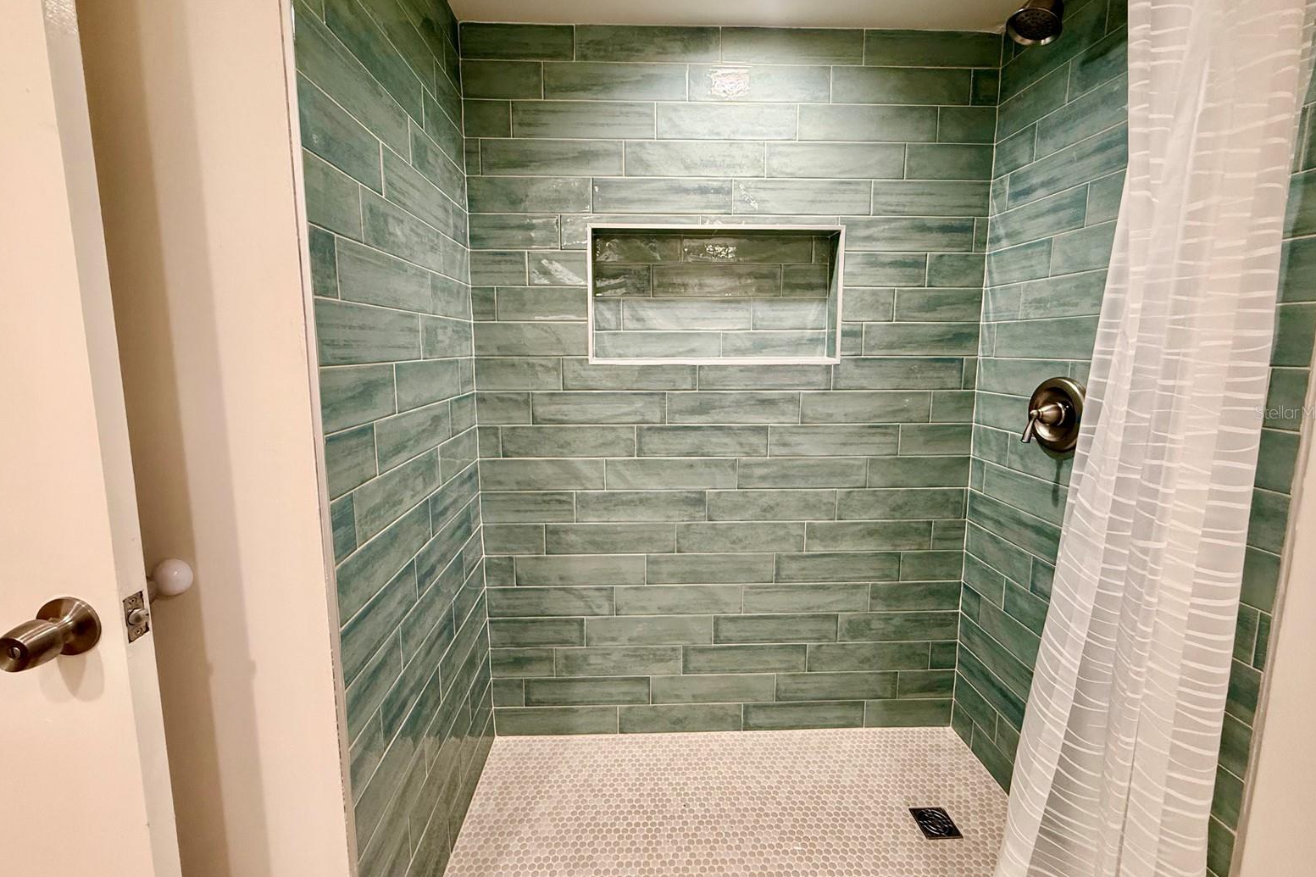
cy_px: 412
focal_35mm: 15
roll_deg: -0.2
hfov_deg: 100.4
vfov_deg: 77.2
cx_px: 657
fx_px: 548
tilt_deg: -7.1
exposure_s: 1/60
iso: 250
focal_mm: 2.22
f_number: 2.2
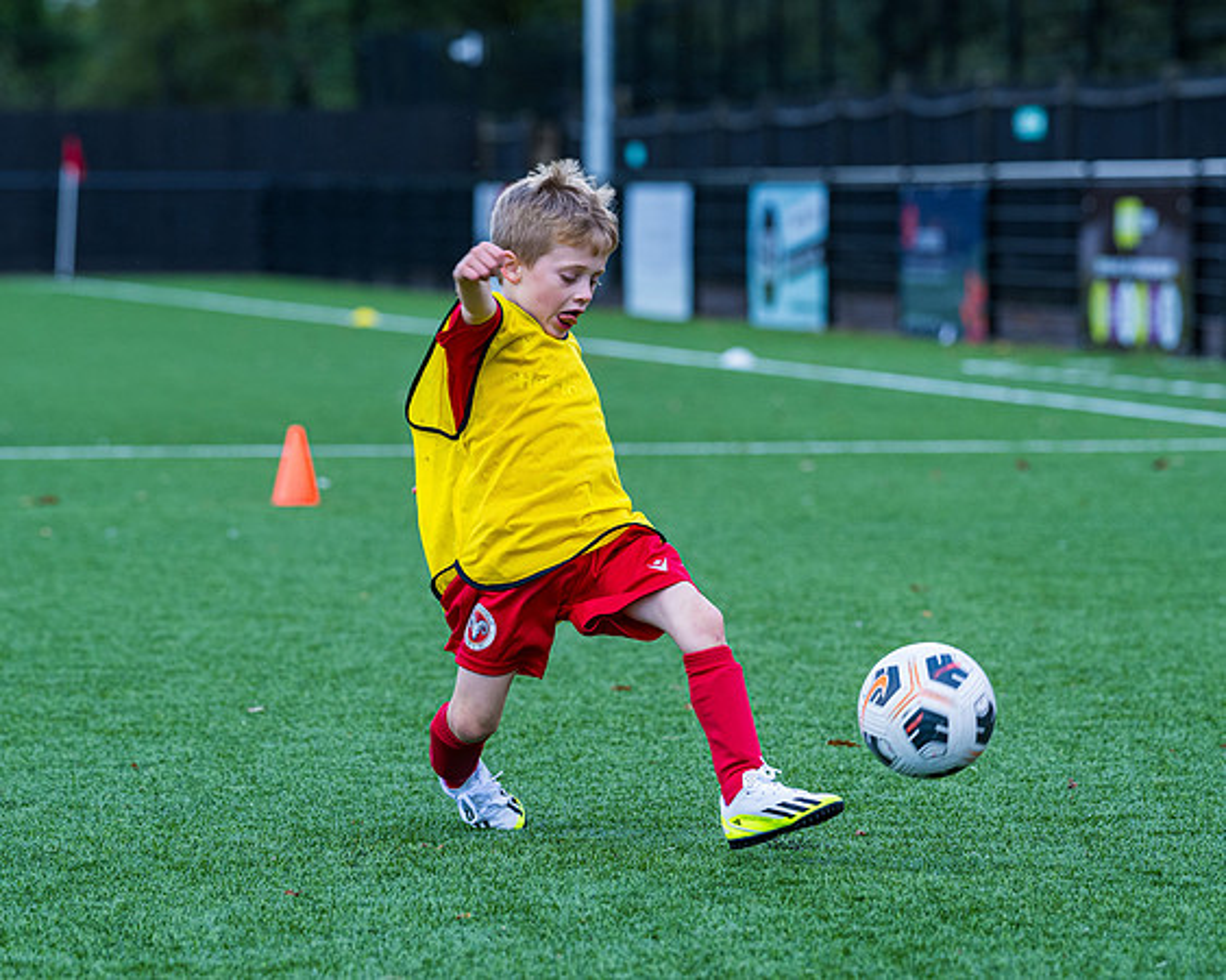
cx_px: 596
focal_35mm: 201
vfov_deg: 7.7
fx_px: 7300
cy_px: 517
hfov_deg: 9.6
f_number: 4
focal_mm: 135
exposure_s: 1/800
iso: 400
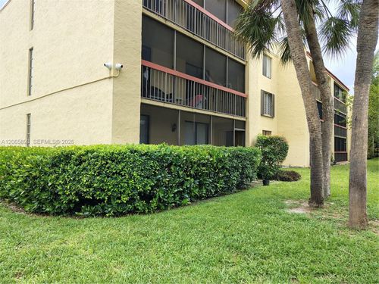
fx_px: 263
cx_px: 190
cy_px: 142
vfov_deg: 56.8
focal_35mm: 24
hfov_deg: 71.6
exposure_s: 1/428
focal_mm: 5.56
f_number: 1.8
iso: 100
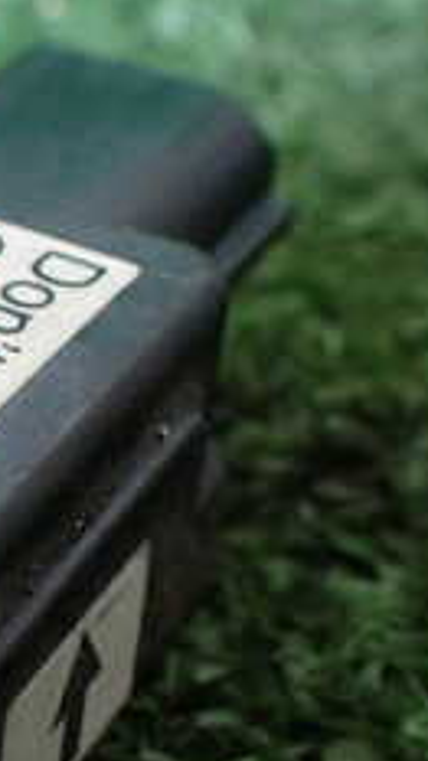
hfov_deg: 13.5
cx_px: -216
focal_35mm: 84
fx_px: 1695
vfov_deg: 25.3
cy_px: 438
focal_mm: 5.4
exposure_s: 1/100
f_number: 2.3
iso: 800
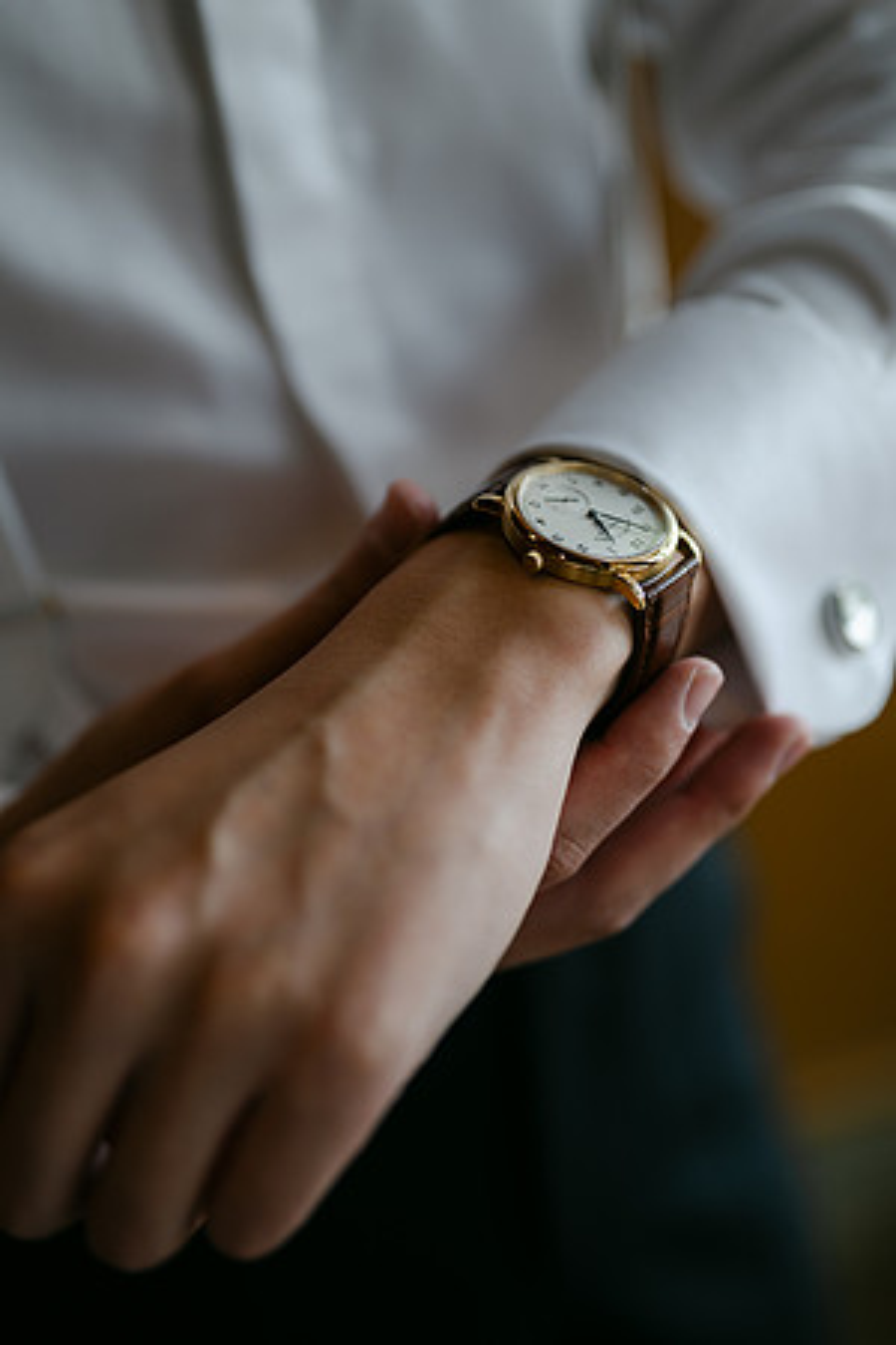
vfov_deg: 39.6
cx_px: 448
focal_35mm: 50
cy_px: 672
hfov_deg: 27.0
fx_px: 1867
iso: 64
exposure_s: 1/320
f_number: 1.8
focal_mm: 50
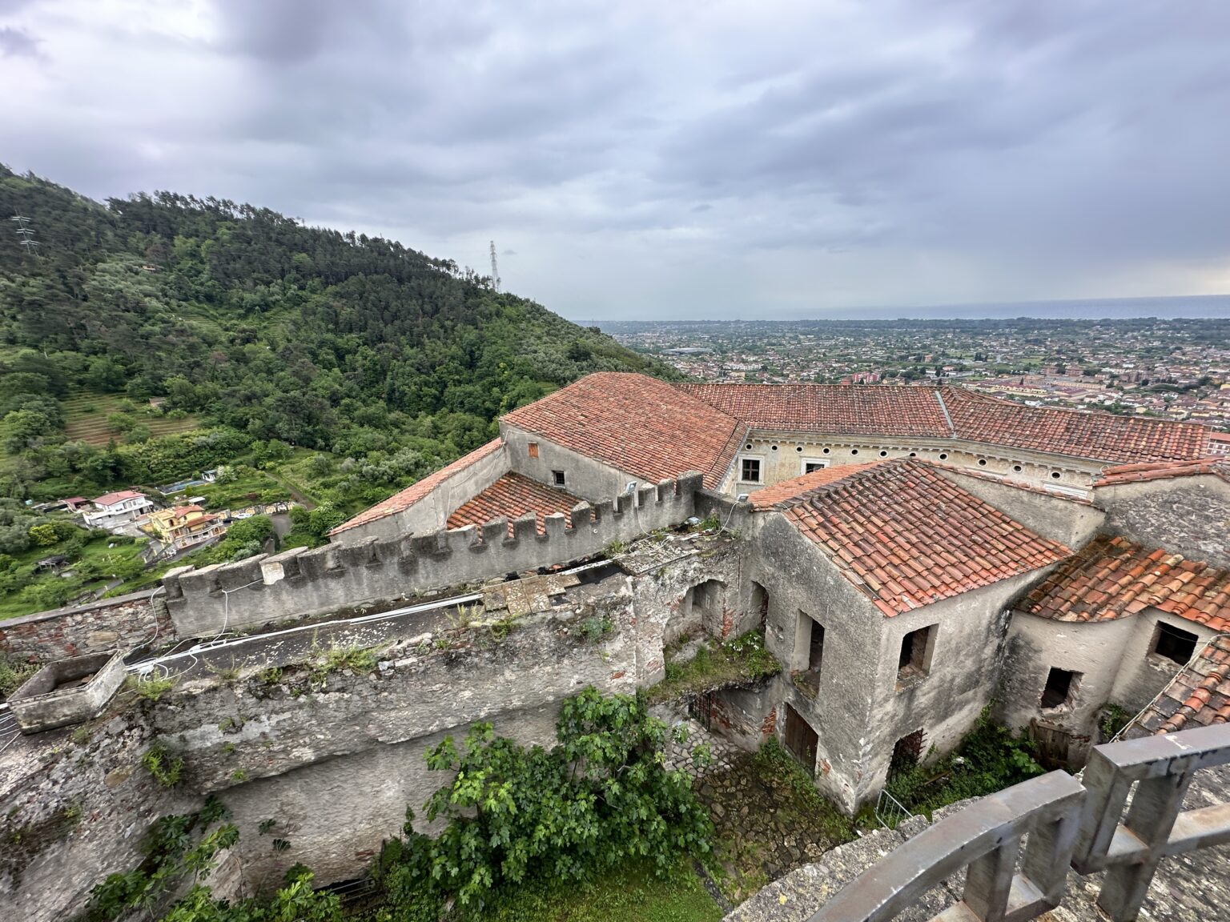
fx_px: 497
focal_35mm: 14
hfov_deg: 102.1
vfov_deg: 85.7
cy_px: 461
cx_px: 615
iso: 40
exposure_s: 1/101
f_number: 2.2
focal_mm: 2.22
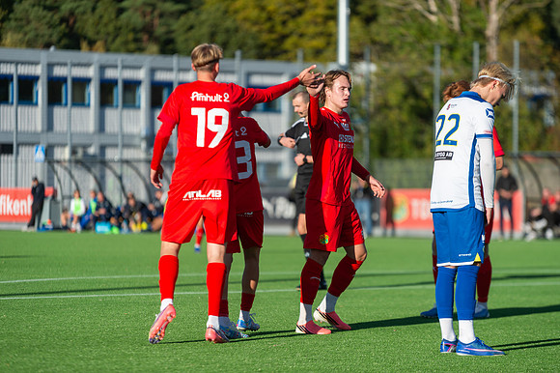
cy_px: 186
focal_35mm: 200
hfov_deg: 10.3
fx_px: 3109
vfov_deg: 6.9
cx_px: 280
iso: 100
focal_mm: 200
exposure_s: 1/1600
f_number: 3.2
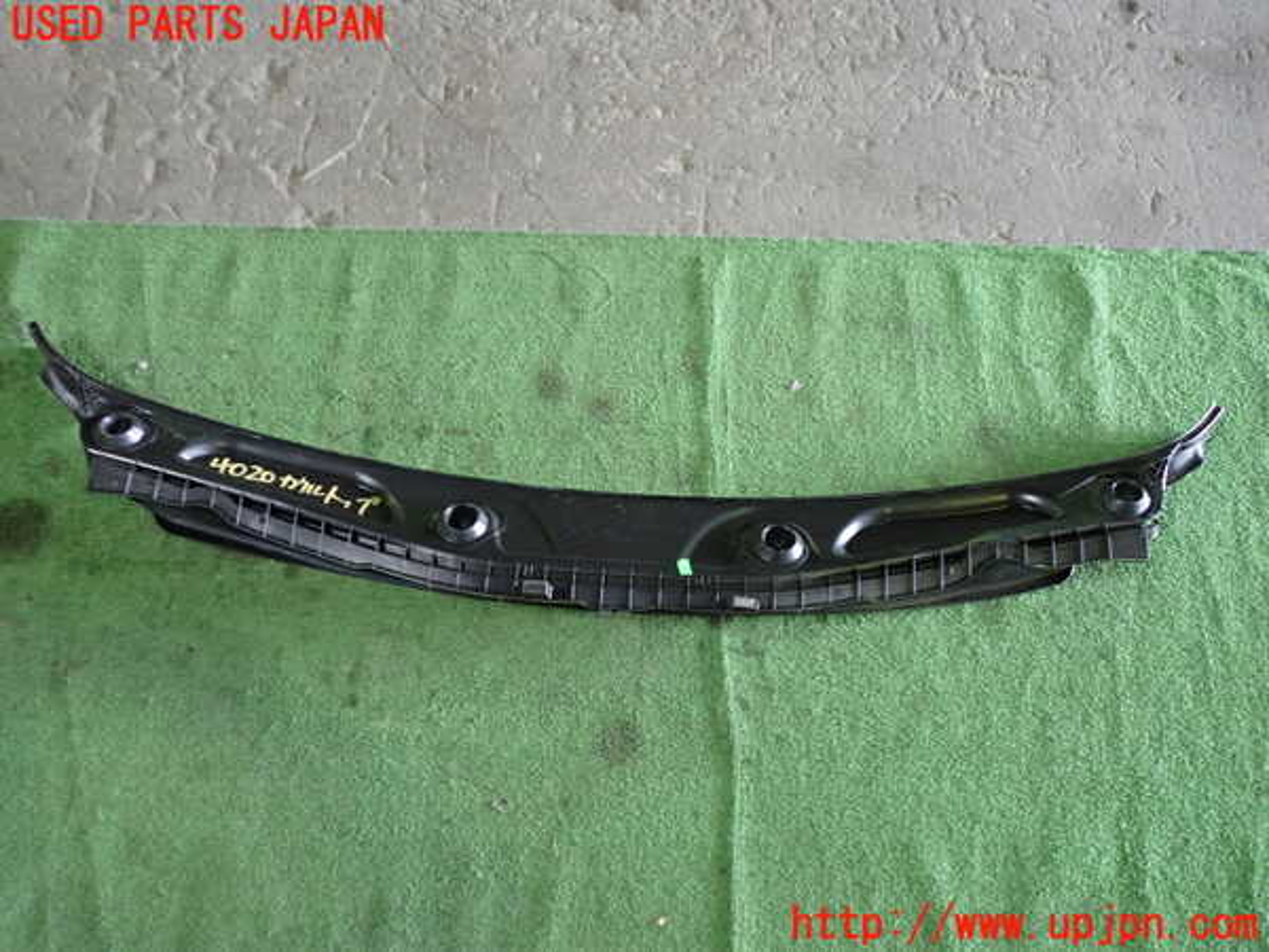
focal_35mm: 30
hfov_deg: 60.0
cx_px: 634
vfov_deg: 46.8
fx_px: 1100
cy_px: 476
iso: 320
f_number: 2.3
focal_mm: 5.4
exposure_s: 1/30
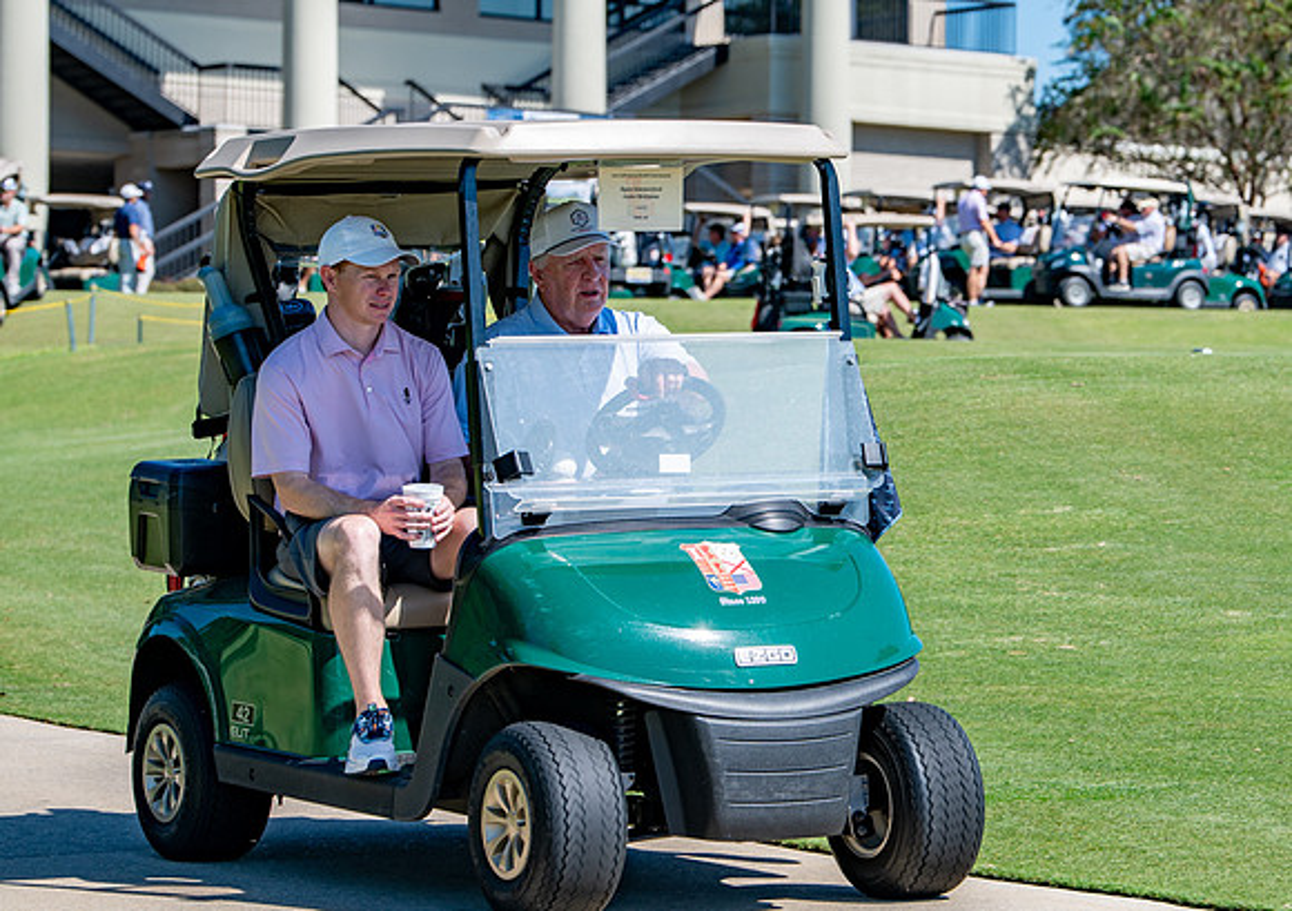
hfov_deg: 12.8
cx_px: 871
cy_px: 310
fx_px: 5732
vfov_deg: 9.1
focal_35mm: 157
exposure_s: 1/640
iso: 125
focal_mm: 112
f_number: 5
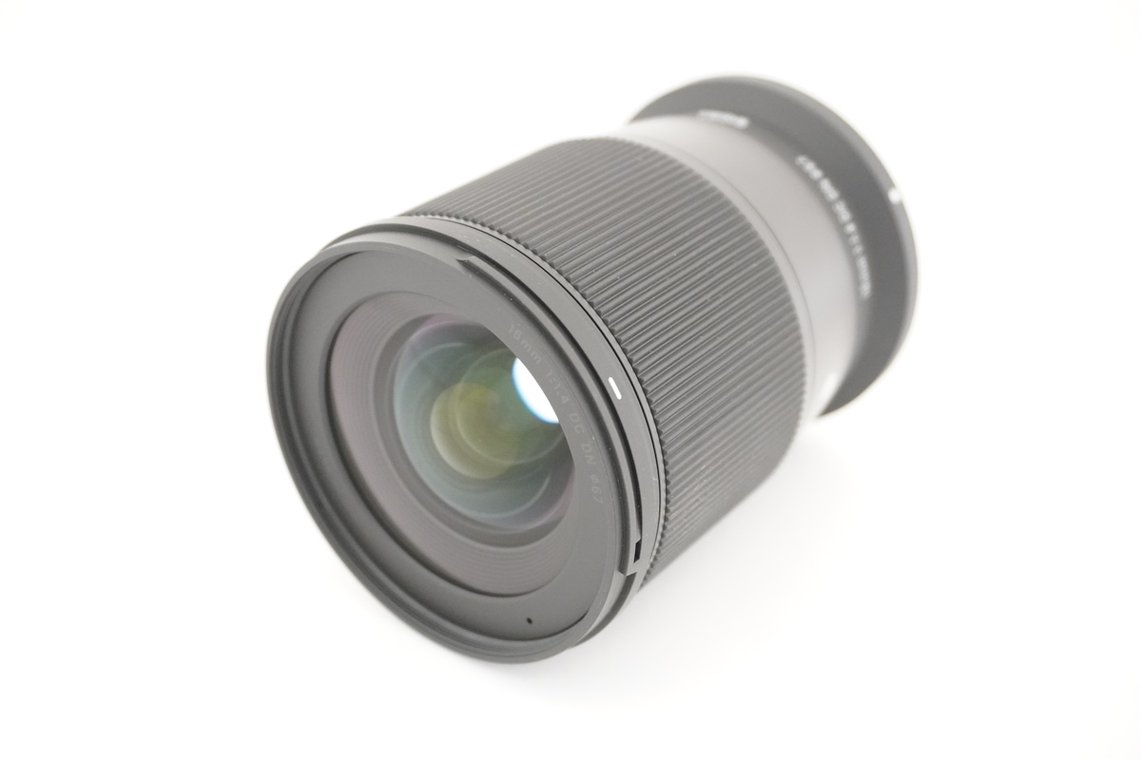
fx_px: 1426
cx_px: 570
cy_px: 380
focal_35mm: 45
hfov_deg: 43.6
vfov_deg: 29.9
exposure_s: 1/50
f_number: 5
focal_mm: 30
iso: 4000
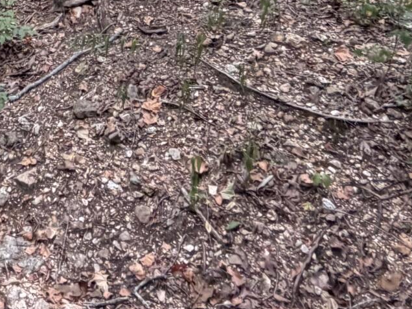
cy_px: -160
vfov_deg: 19.3
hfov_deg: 25.1
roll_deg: -3.8
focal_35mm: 66
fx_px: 786
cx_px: -137
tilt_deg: -10.2
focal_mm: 2.22
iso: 250
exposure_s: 1/121
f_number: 2.2
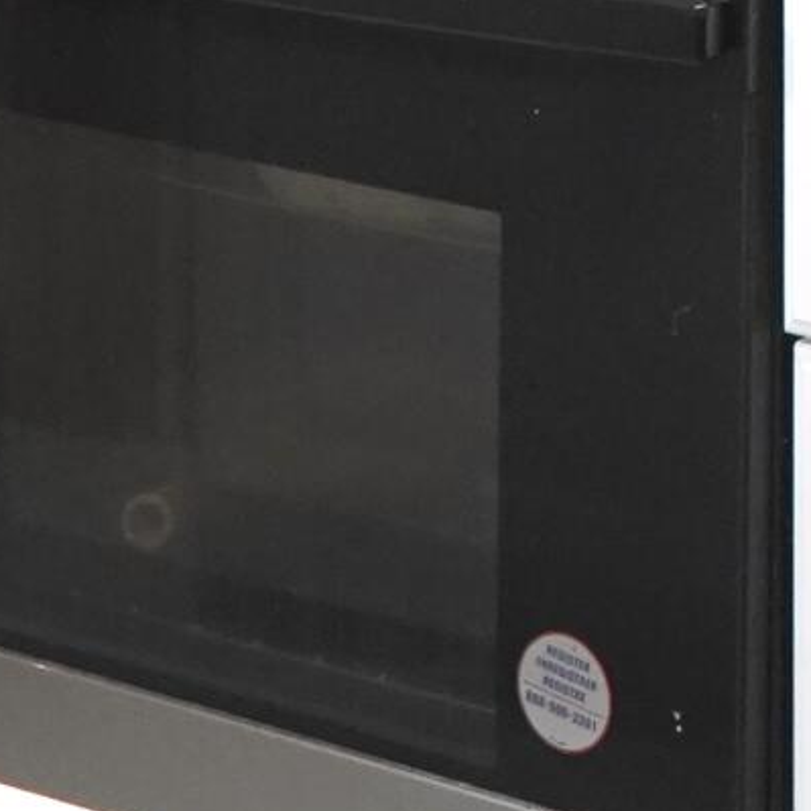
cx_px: 1102
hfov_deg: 9.6
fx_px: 4745
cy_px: -803
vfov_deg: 9.2
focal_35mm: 179
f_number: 5.6
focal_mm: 28
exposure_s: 1/80
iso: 3200
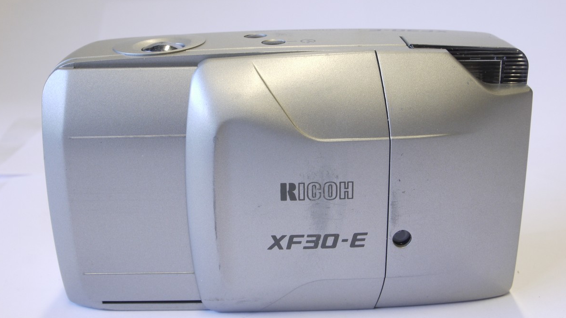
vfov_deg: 22.6
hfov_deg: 39.2
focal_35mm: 53
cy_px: 157
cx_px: 282
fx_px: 795
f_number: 11
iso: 400
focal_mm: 24
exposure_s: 1/13
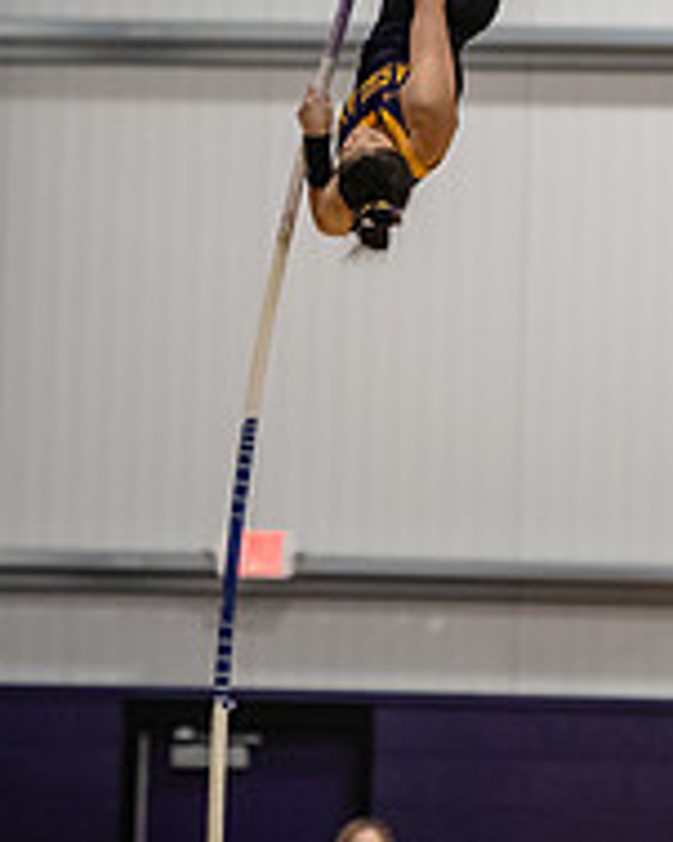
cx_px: 357
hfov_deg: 3.8
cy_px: 165
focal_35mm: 402
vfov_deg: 4.8
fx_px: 10017
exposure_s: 1/800
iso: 5000
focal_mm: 180
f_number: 2.8
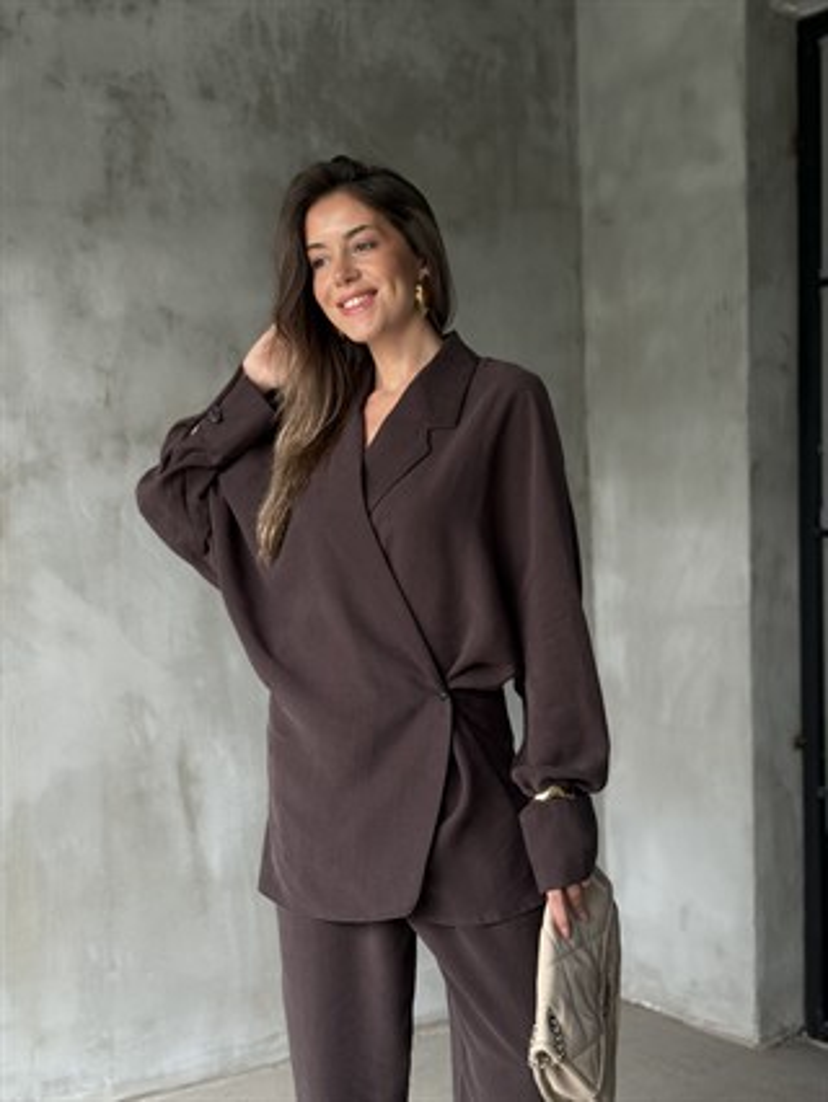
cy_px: 551
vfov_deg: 39.6
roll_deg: +0.5
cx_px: 414
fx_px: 1529
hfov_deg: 30.3
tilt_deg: -0.9
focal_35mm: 48
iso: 160
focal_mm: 6.76
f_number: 1.78
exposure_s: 1/60
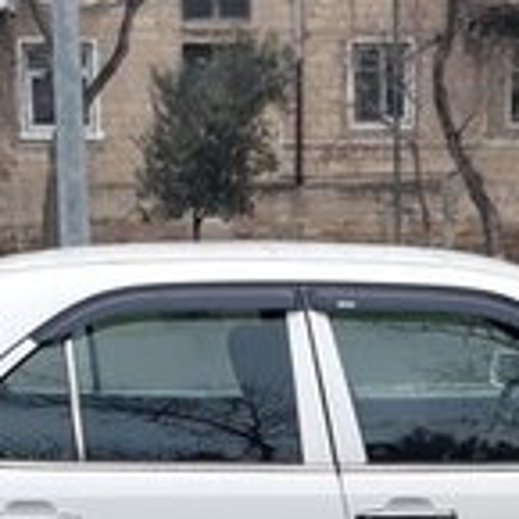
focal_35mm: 109
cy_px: 625
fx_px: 1849
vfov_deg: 15.4
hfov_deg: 15.9
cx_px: 408
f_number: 1.9
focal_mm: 3.6
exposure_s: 1/154
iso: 40
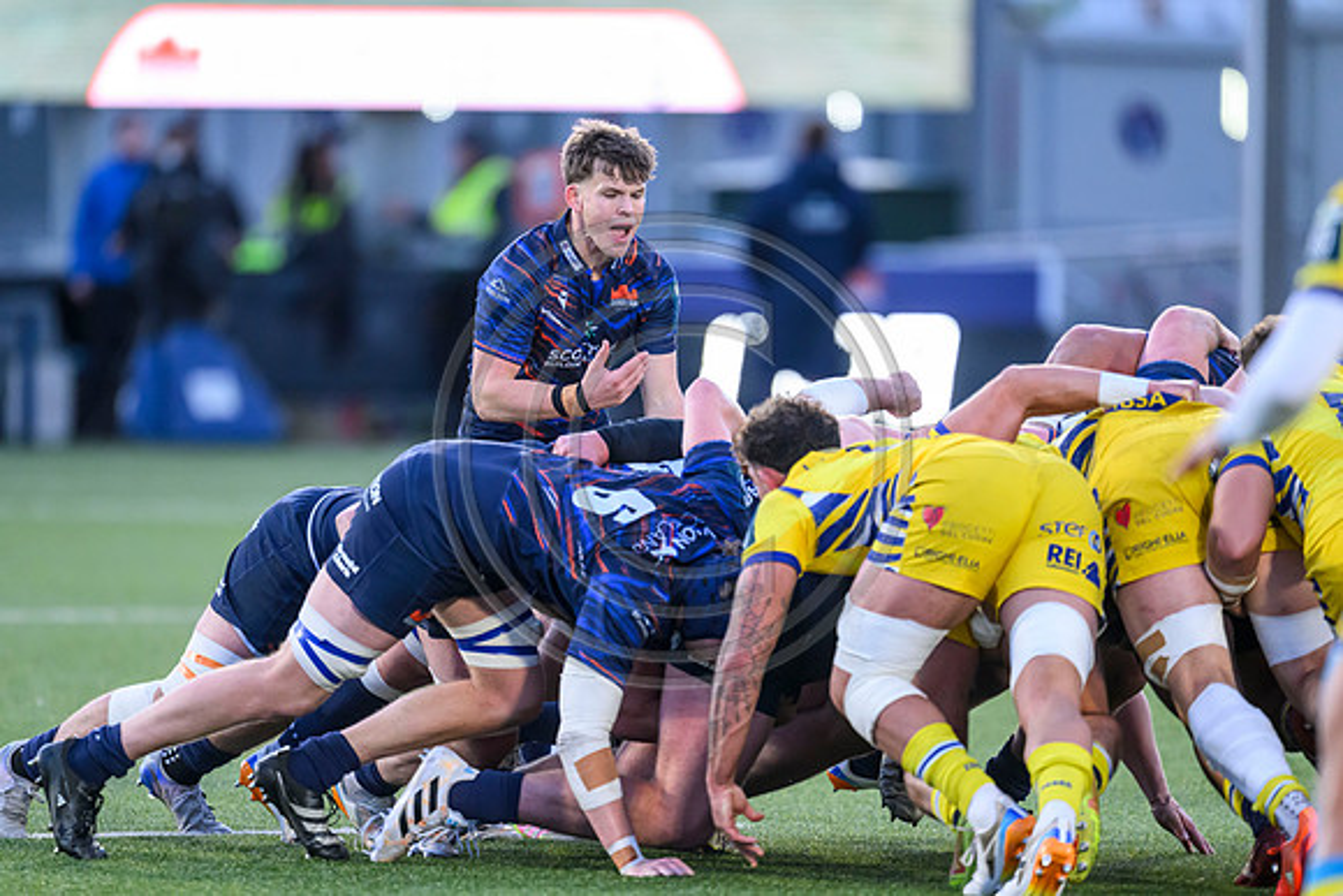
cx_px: 672
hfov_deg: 3.7
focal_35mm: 560
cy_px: 448
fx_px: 20895
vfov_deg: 2.5
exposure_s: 1/1000
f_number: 4
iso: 5000
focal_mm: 560
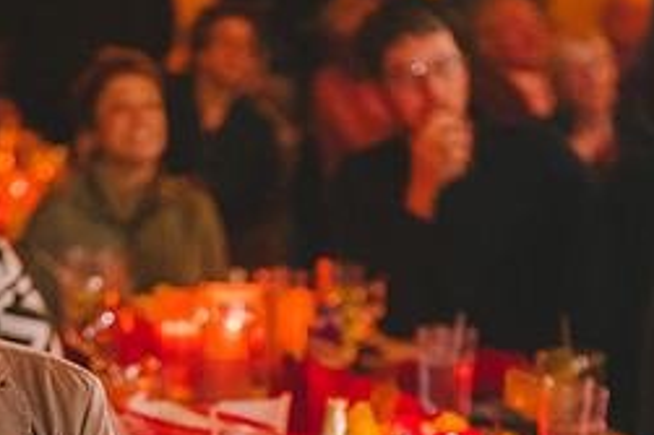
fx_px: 2941
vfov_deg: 8.4
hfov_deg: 12.7
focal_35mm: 162
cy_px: 478
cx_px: 208
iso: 2500
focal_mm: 70
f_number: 2.8
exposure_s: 1/80
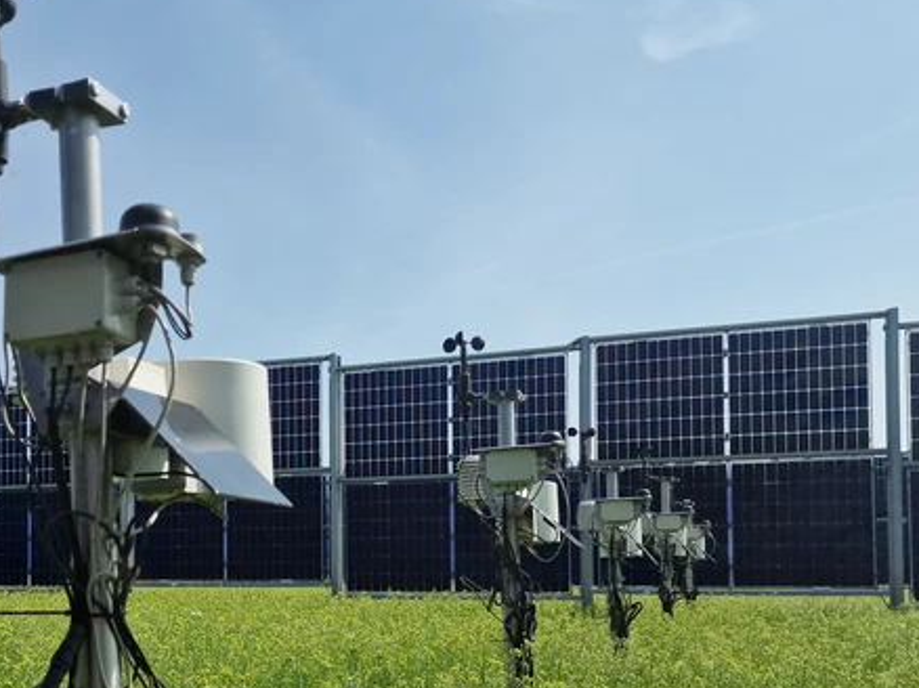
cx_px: 336
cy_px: 517
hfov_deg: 45.3
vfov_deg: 34.4
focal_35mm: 41
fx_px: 1088
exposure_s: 1/16129
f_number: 1.8
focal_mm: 6.4
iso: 50
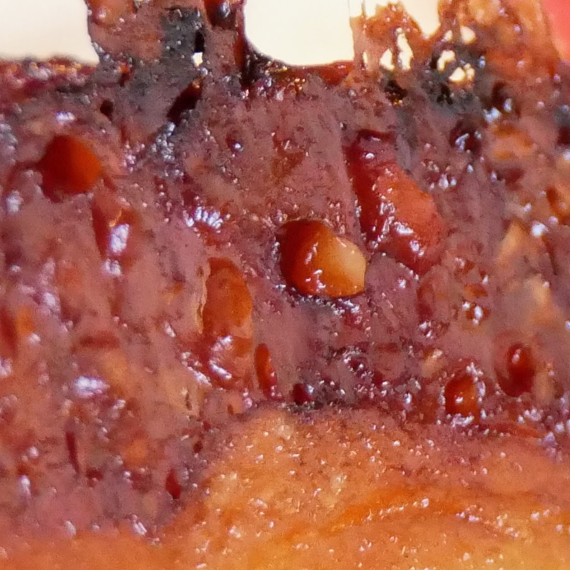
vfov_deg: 5.4
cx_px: 273
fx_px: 5980
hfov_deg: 5.5
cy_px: -115
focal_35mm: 321
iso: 3200
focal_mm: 36
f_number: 5.3
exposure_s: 1/60
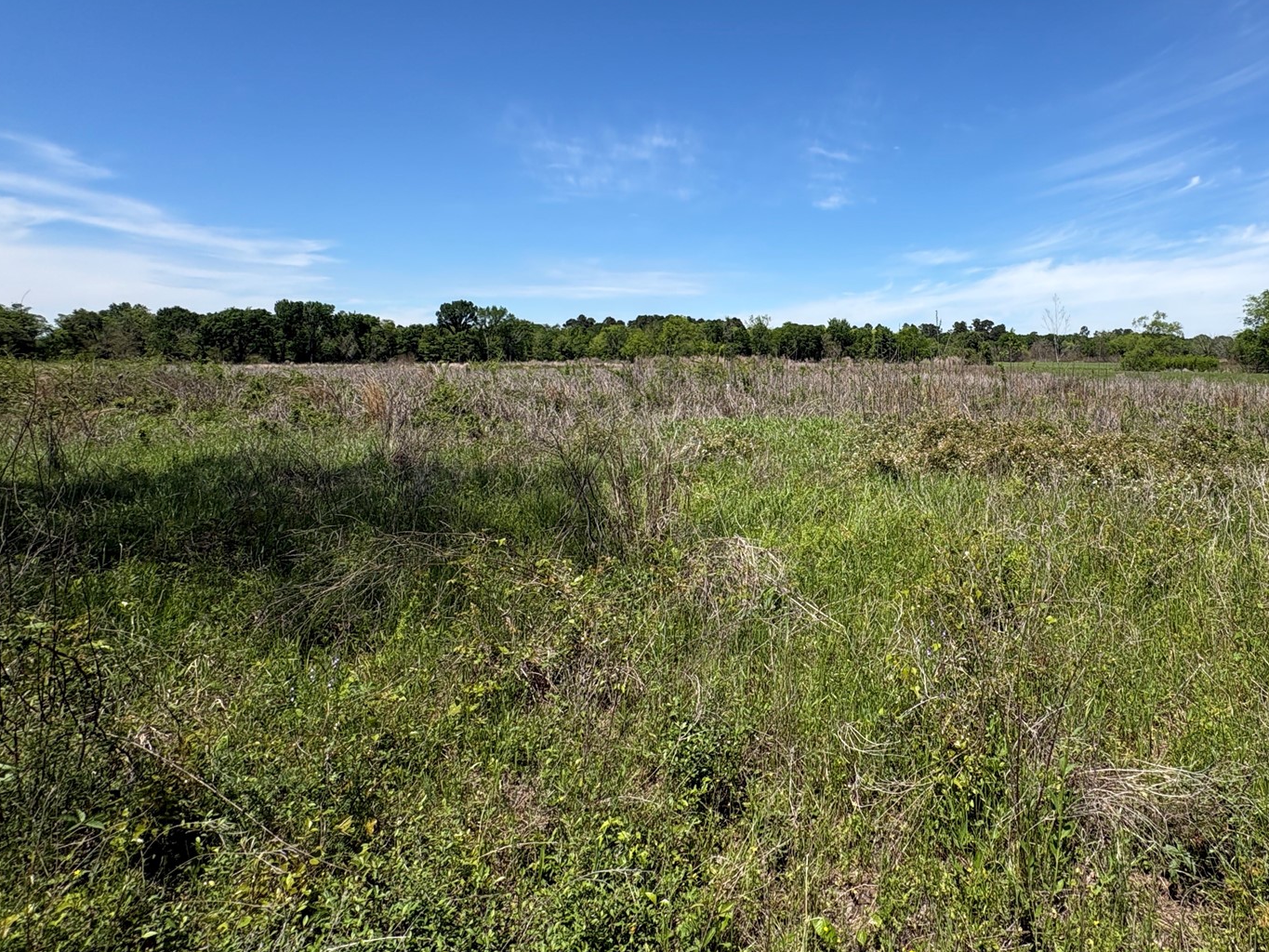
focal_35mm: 21
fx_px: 770
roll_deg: +1.5
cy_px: 347
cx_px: 841
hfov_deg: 76.6
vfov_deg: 62.4
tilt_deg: +2.7
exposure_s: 1/2415
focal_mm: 2.22
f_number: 2.2
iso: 50
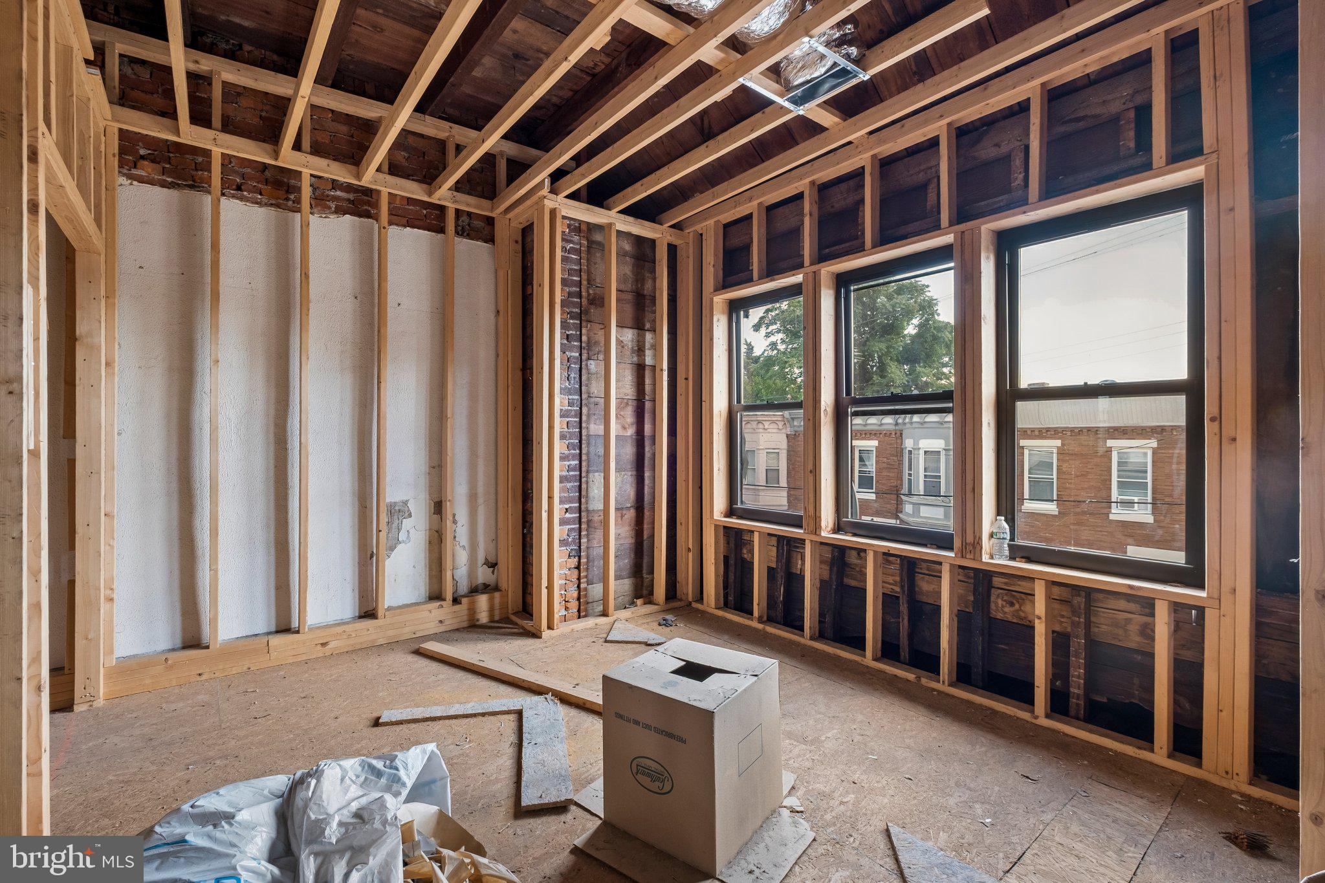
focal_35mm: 15
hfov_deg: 100.4
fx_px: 552
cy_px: 442
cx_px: 662
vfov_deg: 77.3
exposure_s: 1/7
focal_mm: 10
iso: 250
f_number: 8
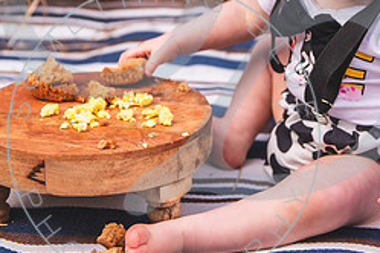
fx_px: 982
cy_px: 10
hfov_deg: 21.9
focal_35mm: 93
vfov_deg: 14.5
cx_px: 240
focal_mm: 40
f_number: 2.8
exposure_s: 1/250
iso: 200
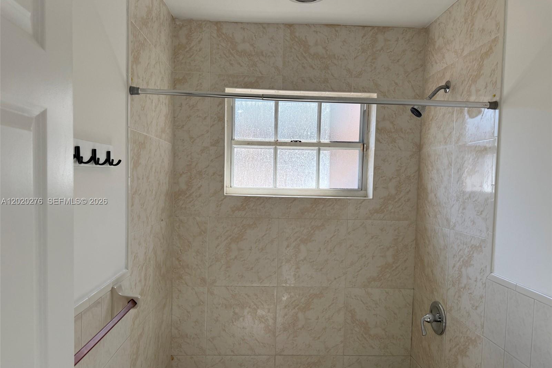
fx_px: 383
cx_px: 276
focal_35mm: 25
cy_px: 202
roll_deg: -2.0
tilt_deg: -2.2
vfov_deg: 51.2
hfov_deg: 71.5
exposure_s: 1/1005
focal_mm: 6.76
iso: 100
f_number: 1.78
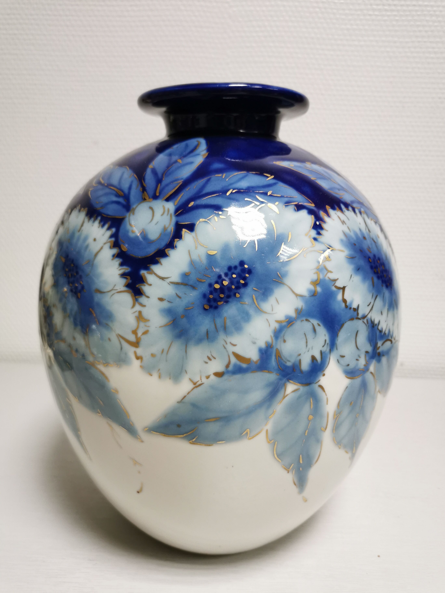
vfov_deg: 65.3
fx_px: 463
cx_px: 222
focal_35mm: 27
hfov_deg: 51.4
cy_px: 296
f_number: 1.8
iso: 200
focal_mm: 5.58
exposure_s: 1/69
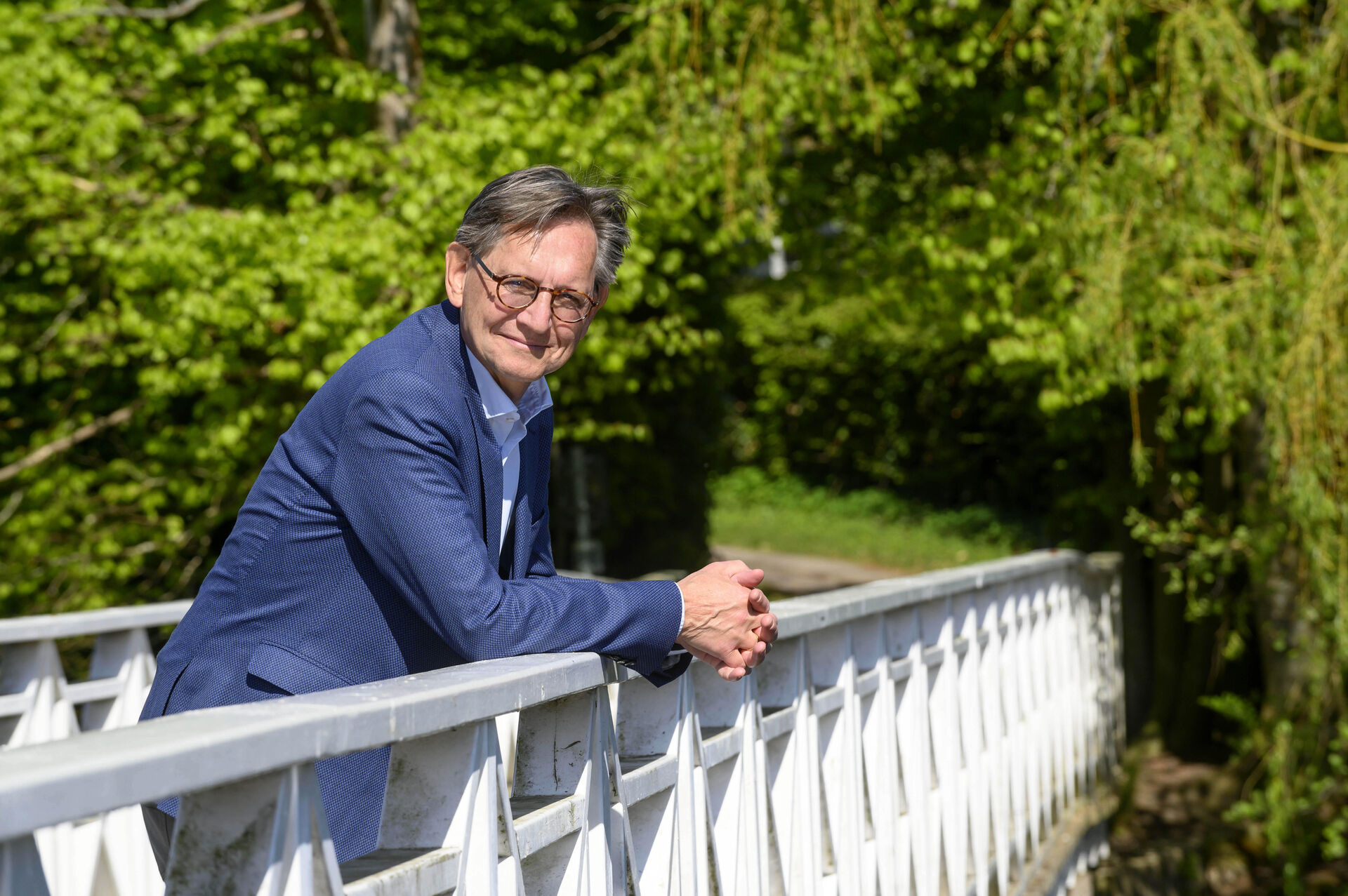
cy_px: 448
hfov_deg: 10.3
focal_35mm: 200
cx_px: 674
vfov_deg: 6.9
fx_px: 7483
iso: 200
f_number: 13
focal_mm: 200
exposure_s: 1/320
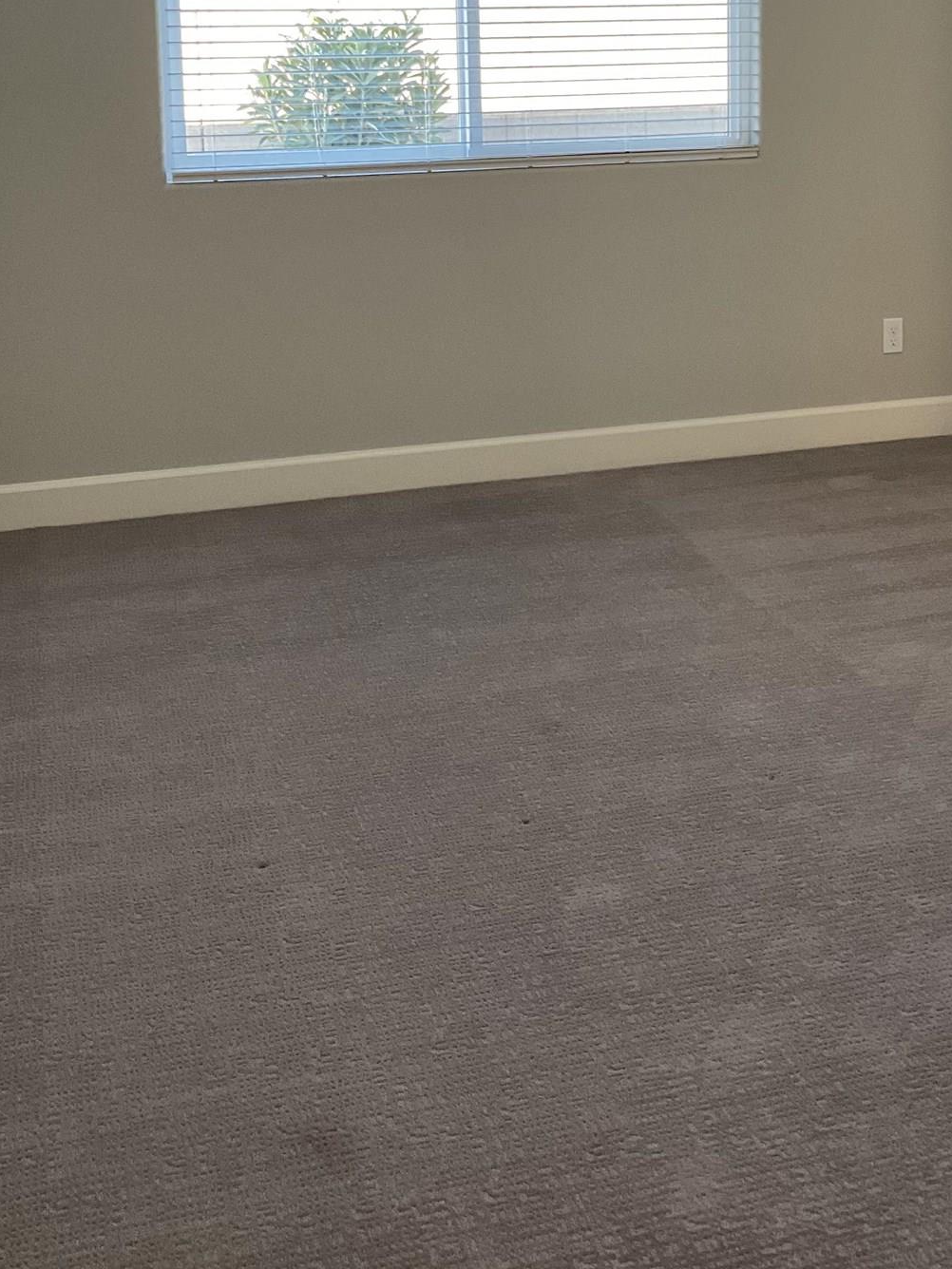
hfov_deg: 28.9
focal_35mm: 50
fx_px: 1833
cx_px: 636
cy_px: 220
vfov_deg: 36.6
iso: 40
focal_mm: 3
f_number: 1.8
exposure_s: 1/60
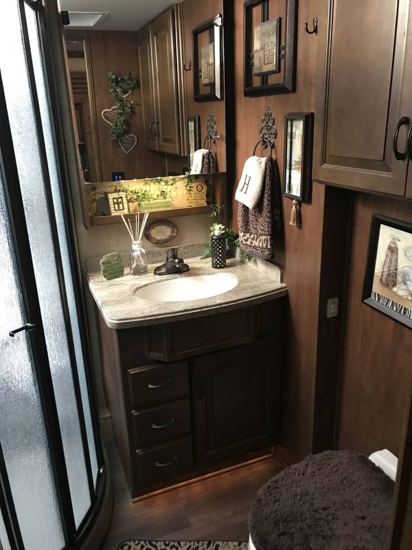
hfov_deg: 49.7
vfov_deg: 63.4
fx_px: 444
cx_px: 206
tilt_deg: -19.5
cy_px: 275
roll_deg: +3.0
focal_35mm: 28
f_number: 1.8
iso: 80
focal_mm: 3.99
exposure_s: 1/6
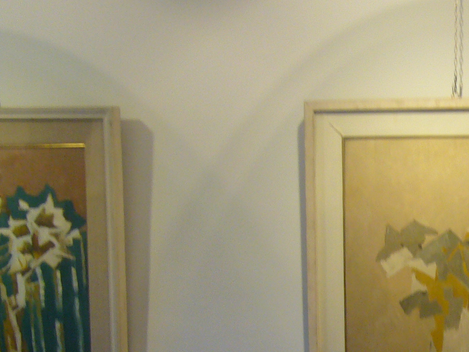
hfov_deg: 18.4
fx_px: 1382
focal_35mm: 102
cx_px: 533
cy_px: 338
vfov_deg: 14.3
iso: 100
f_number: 2.8
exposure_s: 1/15
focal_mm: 5.8
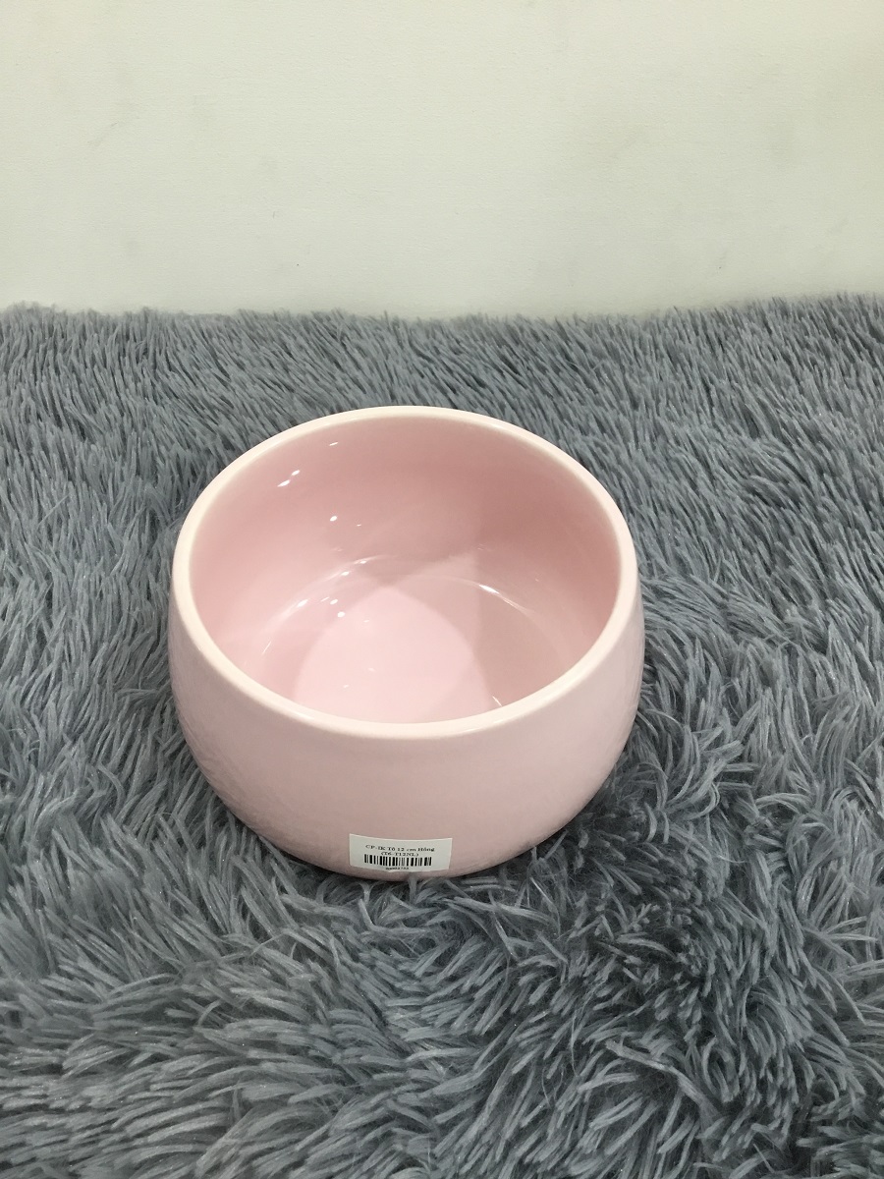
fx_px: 1056
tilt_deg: -46.7
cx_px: 442
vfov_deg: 58.4
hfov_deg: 45.4
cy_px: 590
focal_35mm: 31
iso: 100
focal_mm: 3.3
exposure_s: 1/33
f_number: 2.4
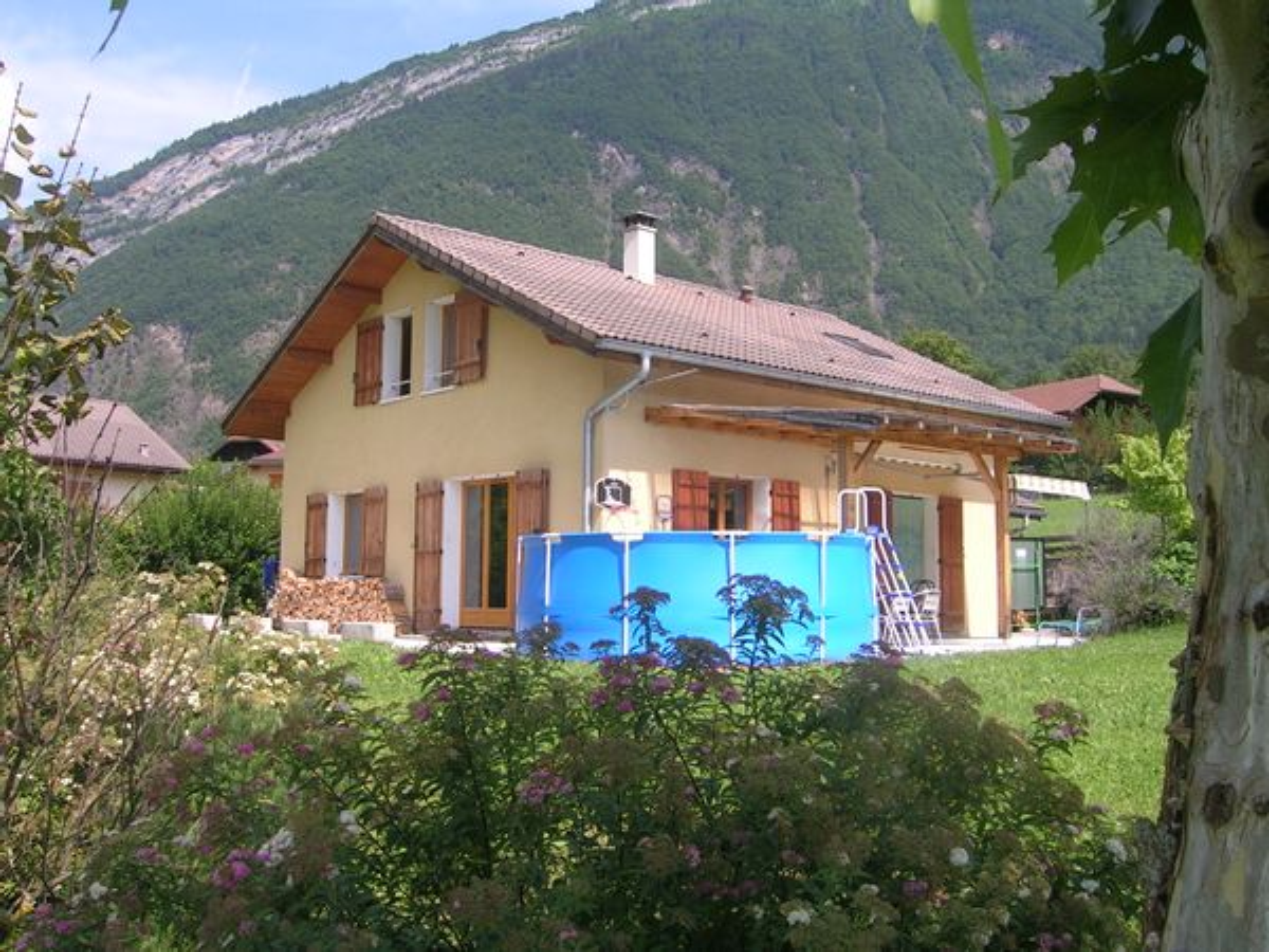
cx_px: 634
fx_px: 1283
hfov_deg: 52.6
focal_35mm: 35
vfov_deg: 40.7
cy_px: 476
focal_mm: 5.4
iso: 50
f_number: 4.8
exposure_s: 1/238
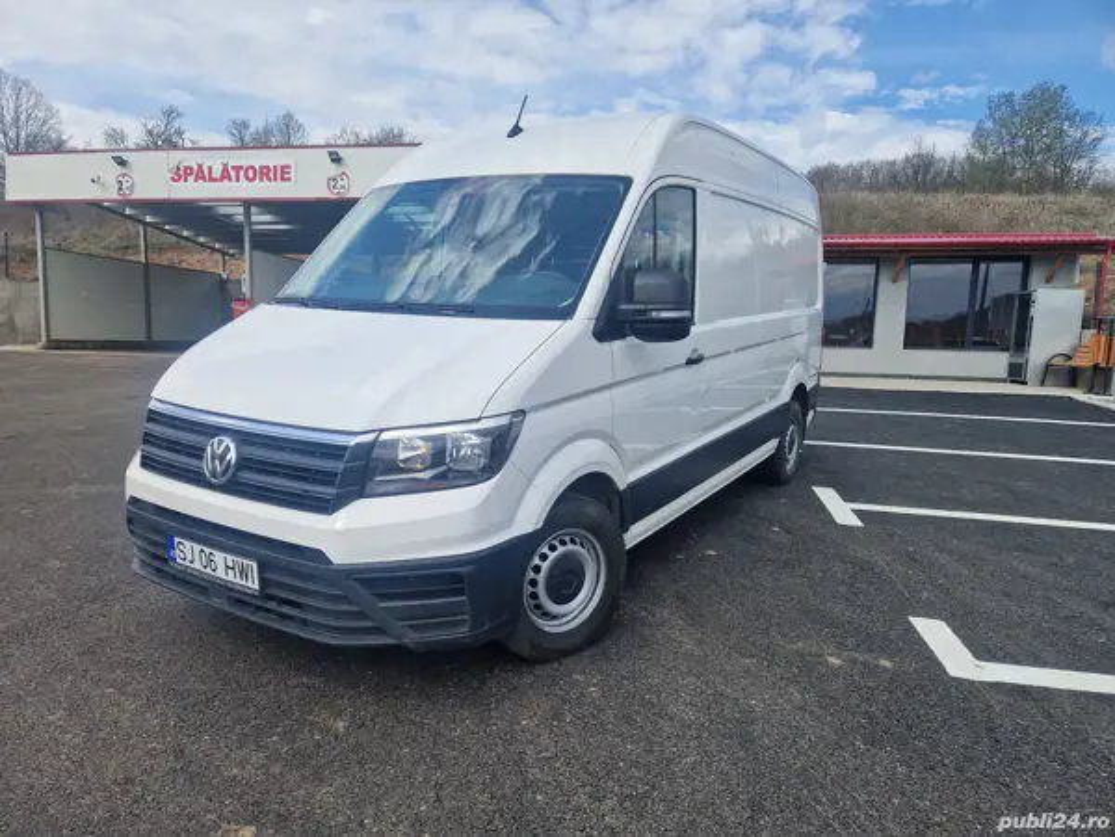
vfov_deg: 58.9
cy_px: 418
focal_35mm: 23
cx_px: 558
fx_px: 741
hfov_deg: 73.9
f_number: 1.8
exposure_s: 1/1608
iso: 50
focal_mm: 5.4
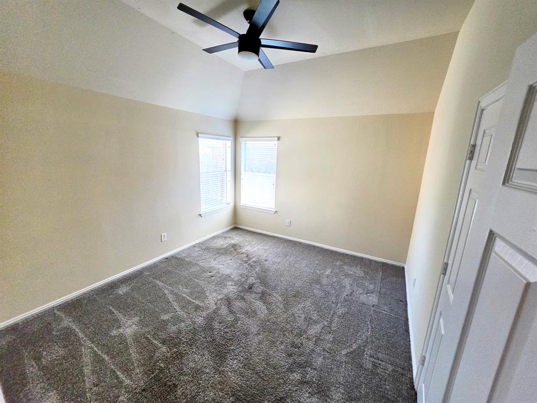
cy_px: 202
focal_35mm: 13
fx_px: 202
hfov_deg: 106.2
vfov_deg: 89.9
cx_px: 268
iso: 125
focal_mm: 2.2
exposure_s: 1/120
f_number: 1.9
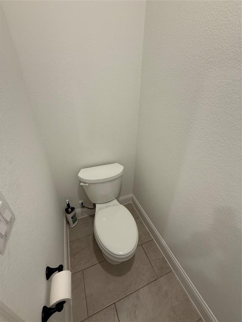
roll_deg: -0.9
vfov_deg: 102.1
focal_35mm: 14
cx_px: 121
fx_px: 130
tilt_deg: -28.1
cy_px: 161
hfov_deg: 85.7
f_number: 2.2
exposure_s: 1/120
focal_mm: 2.22
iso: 200
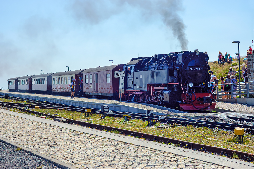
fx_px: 402
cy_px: 84
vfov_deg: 23.8
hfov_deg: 35.1
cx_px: 127
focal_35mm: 57
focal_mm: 38
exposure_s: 1/500
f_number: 8
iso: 200
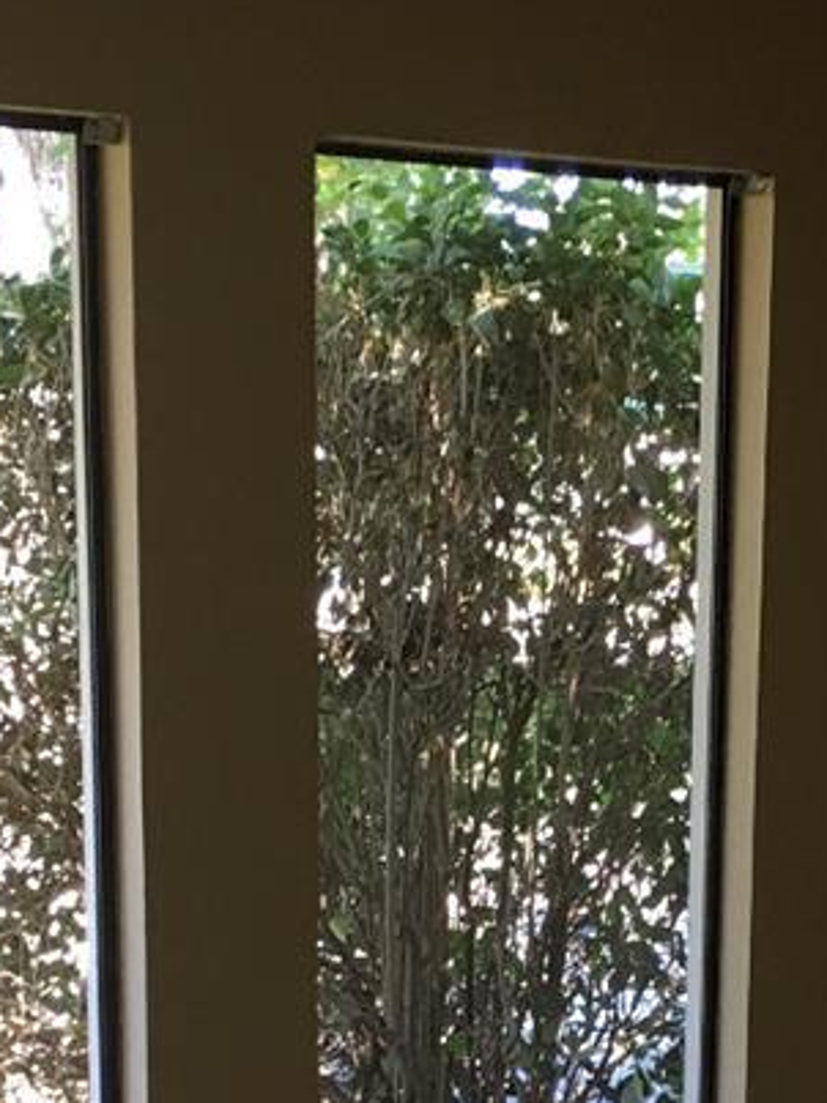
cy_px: 1423
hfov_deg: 13.6
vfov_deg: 17.2
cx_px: 663
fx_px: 3442
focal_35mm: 108
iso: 25
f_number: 2.2
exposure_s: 1/30
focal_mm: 4.15
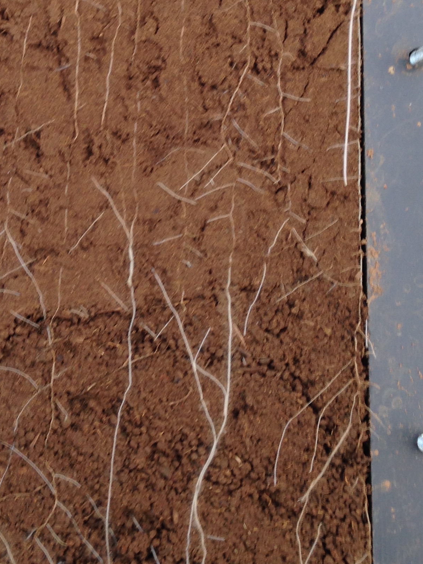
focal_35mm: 67
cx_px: 119
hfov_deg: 21.8
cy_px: 129
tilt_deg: -71.7
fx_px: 1092
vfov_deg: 28.5
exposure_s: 1/40
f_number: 2.4
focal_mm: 4.12
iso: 50
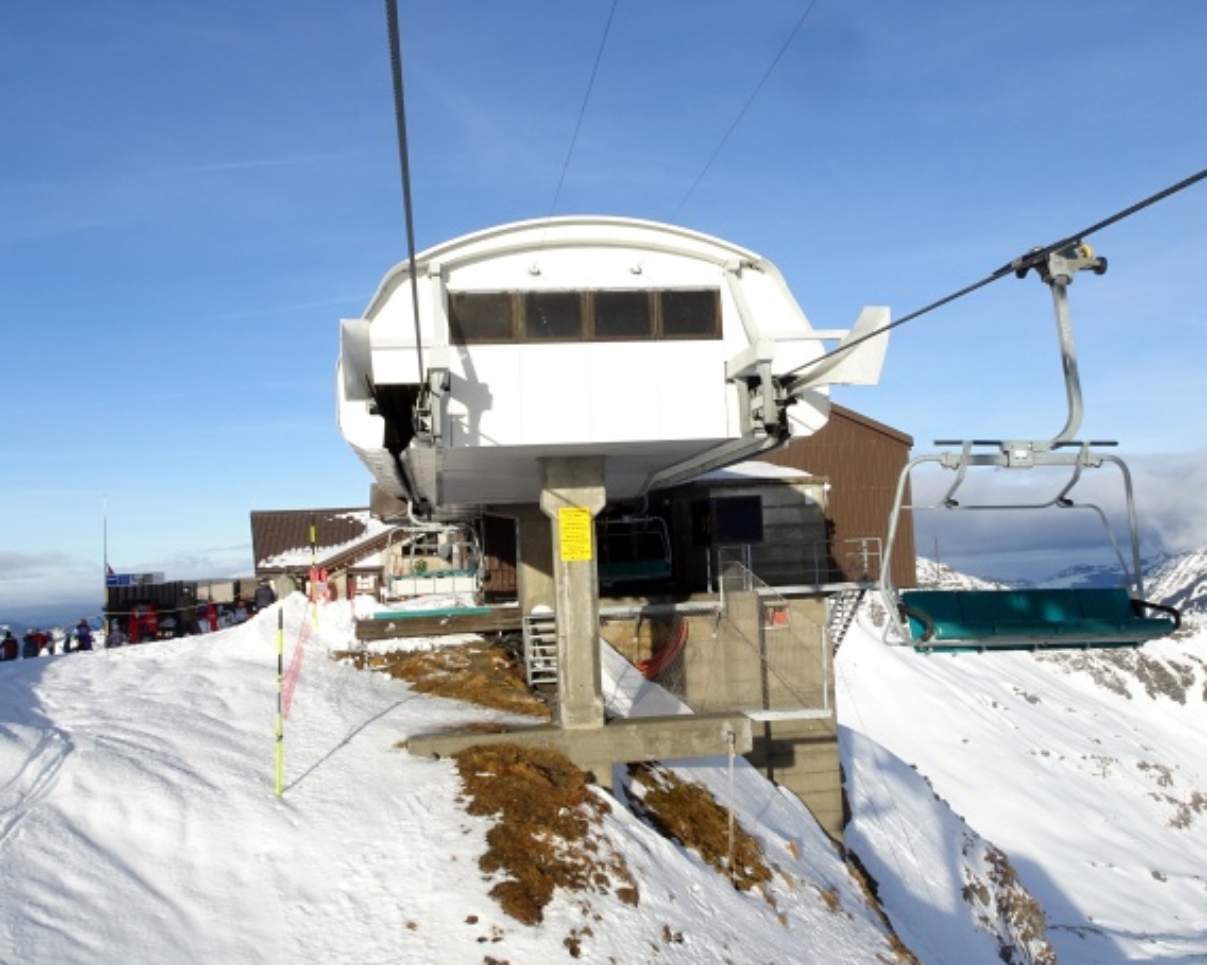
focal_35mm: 33
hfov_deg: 54.2
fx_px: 1178
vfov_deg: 44.5
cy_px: 436
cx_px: 635
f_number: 3.5
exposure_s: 1/1000
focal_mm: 4.1
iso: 80
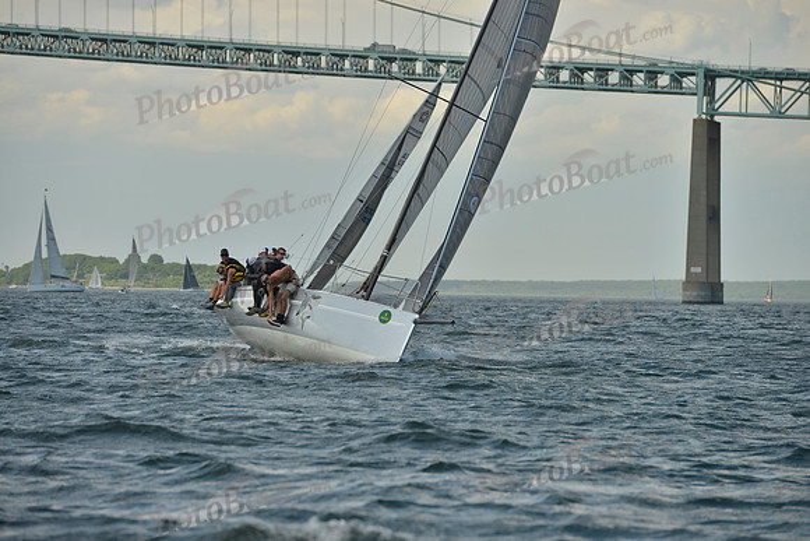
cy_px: 270
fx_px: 4388
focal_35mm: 195
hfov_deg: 10.5
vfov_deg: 7.0
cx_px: 405
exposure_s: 1/1600
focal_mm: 195
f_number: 8
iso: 280
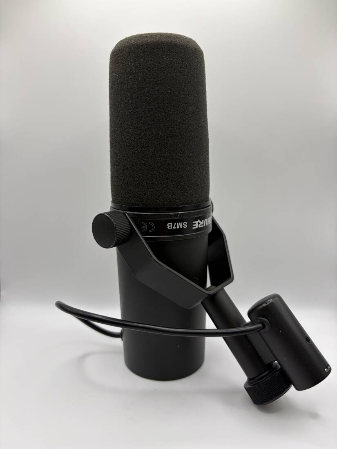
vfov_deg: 67.3
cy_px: 224
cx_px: 168
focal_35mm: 26
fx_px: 337
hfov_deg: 53.1
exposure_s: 1/120
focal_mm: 5.96
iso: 64
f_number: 1.6
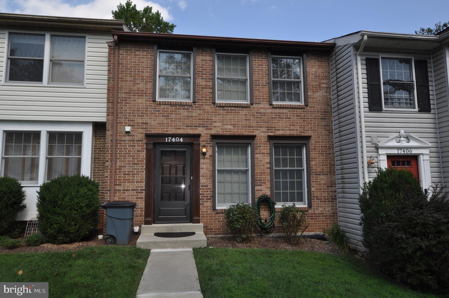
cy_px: 149
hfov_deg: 70.5
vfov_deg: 50.3
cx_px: 224
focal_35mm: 26
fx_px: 318
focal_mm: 17
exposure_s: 1/200
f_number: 9
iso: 200
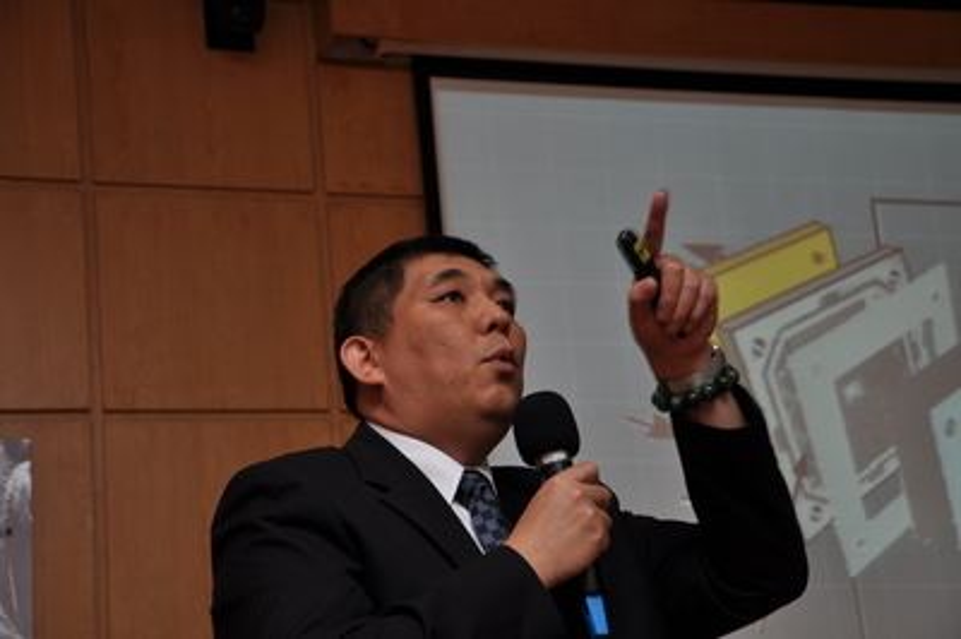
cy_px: 320
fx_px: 2080
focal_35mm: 78
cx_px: 480
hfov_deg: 26.0
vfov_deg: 17.5
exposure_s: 1/60
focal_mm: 52
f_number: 5
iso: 200
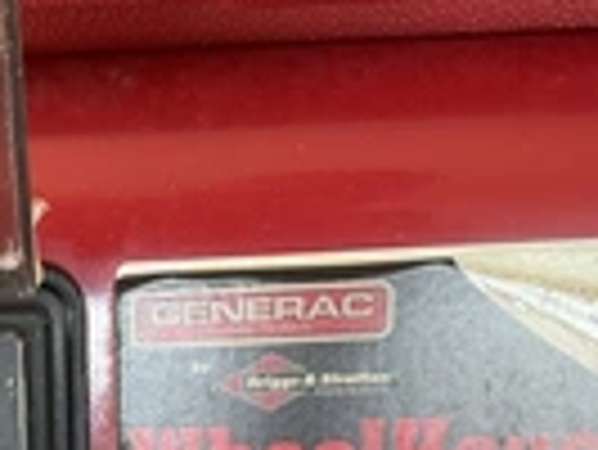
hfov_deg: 21.5
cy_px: 572
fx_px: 1504
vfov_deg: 16.2
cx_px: -36
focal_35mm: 87
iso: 100
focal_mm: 3
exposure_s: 1/60
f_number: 1.8
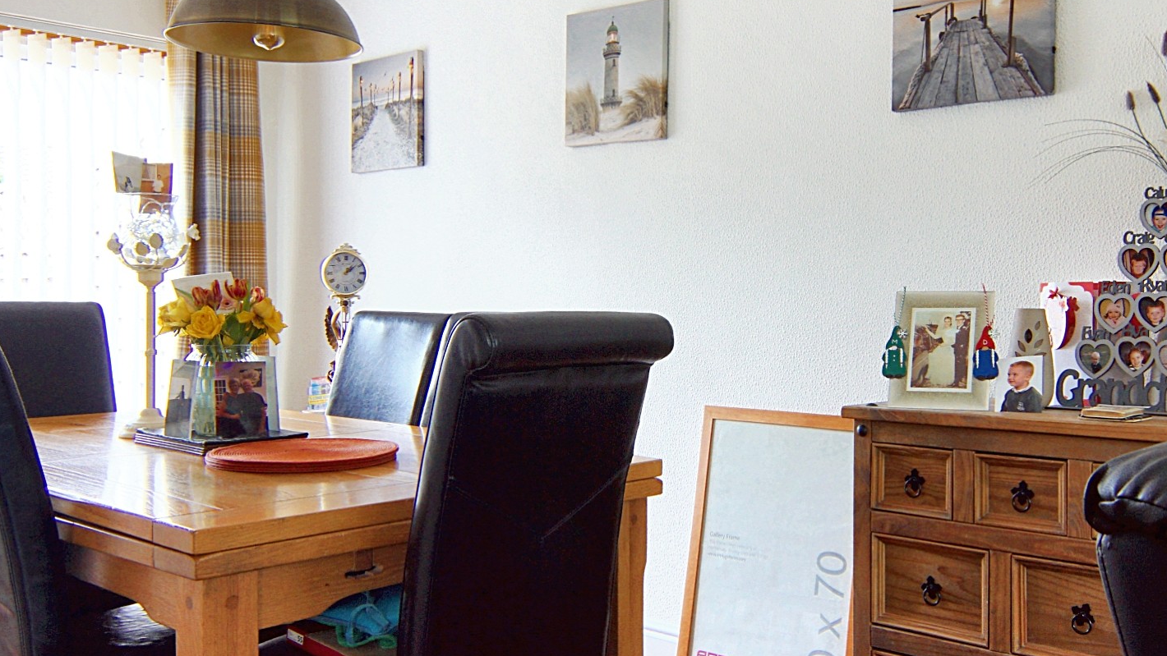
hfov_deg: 53.4
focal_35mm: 37
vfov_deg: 31.9
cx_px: 711
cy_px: 324
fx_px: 1149
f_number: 10
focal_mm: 11
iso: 100
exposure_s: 1/8
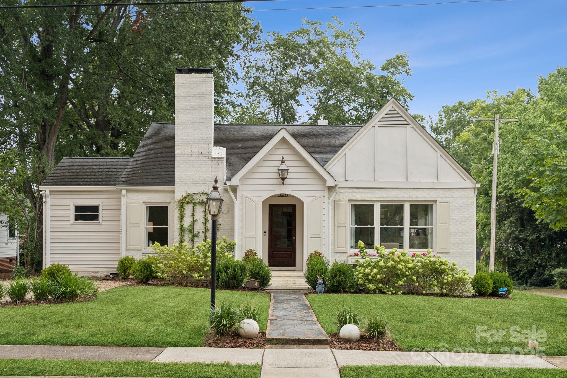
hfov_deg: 49.6
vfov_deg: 34.2
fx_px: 614
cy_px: 189
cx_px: 284
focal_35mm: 39
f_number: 5
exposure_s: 1/200
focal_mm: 39
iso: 100
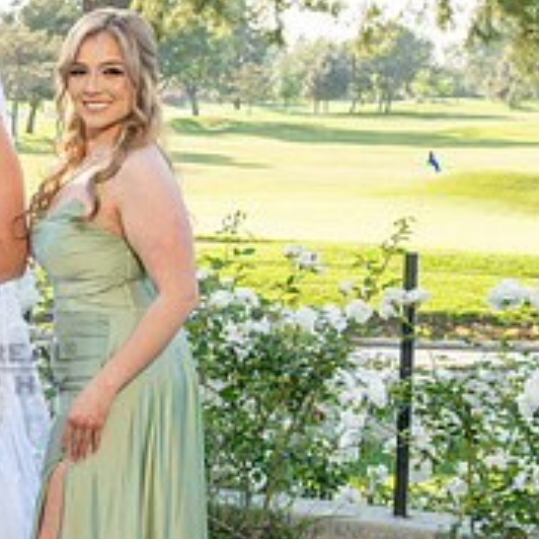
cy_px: 344
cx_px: -128
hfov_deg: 17.0
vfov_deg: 17.9
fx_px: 1709
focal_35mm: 97
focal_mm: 34
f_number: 5.6
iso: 200
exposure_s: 1/200
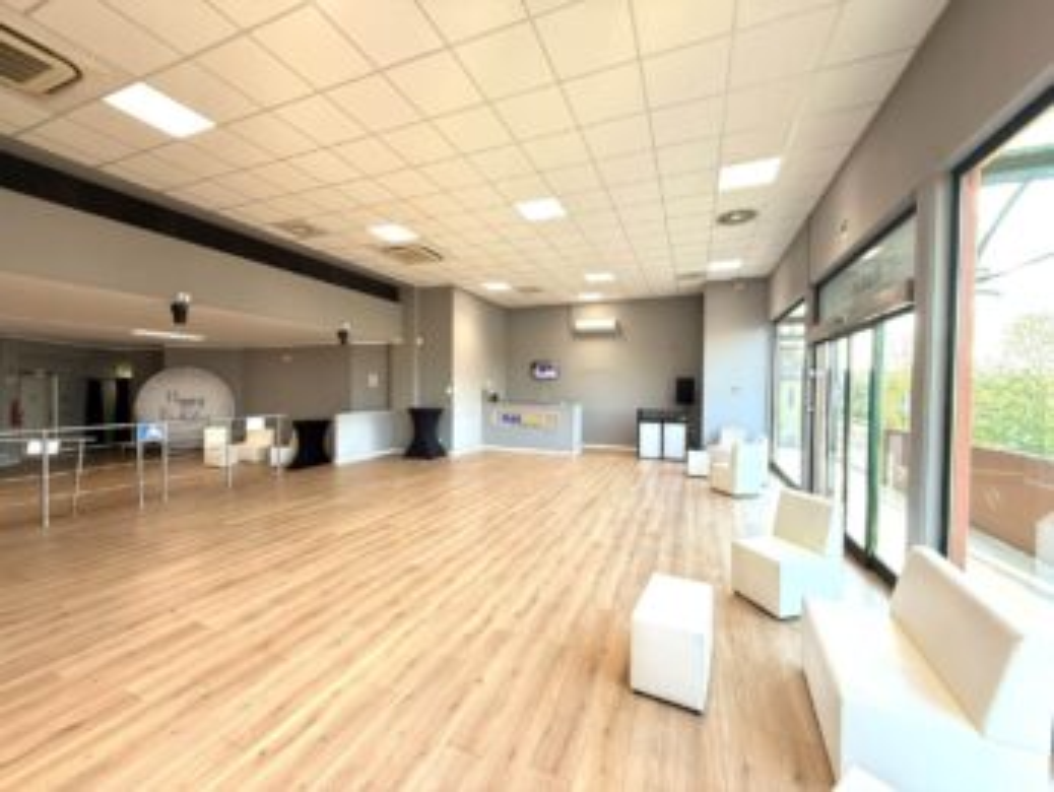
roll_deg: -0.4
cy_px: 396
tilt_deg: -0.2
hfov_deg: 102.0
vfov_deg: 85.7
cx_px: 527
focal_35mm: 14
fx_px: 427
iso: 250
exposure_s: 1/99
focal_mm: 2.22
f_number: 2.2
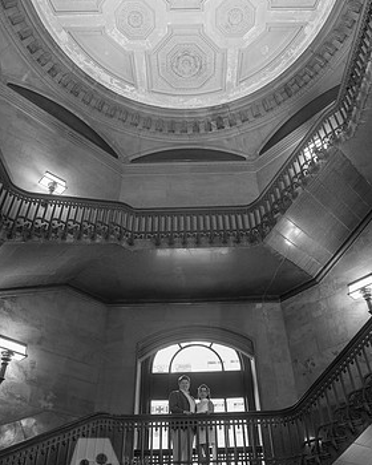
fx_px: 399
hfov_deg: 50.0
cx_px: 194
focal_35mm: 29
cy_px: 258
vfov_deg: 60.3
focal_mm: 24
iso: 1600
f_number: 4
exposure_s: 1/100
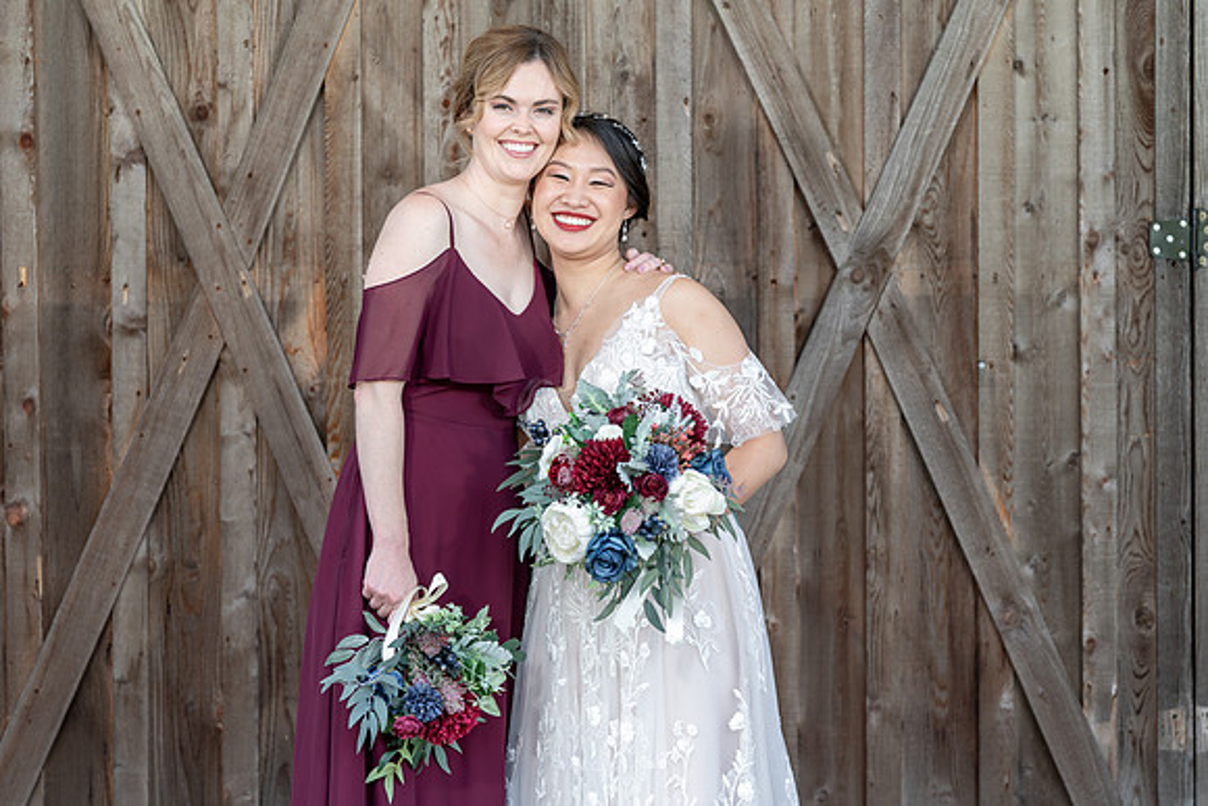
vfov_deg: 11.8
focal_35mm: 116
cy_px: 395
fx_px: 3895
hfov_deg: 17.6
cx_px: 655
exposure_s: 1/200
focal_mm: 107
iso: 250
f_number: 4
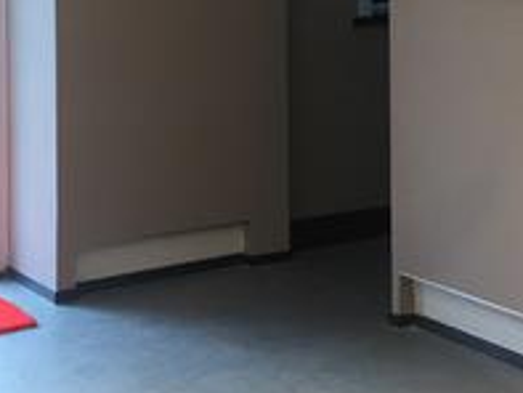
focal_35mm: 94
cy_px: -88
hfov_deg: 20.8
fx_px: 1421
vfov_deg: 15.2
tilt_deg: -1.7
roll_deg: -0.2
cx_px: 292
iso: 32
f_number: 2.2
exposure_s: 1/33
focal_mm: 4.15
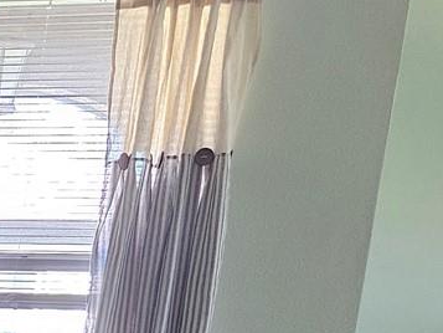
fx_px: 1319
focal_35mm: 103
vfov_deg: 13.1
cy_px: 586
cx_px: -429
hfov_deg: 15.5
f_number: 1.8
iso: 640
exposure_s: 1/60
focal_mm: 5.4
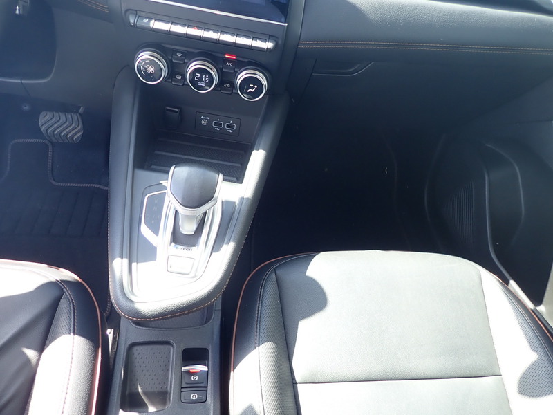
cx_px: 276
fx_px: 399
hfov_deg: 69.4
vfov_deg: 54.9
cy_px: 208
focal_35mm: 25
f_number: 2
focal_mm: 4.5
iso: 125
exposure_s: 1/60
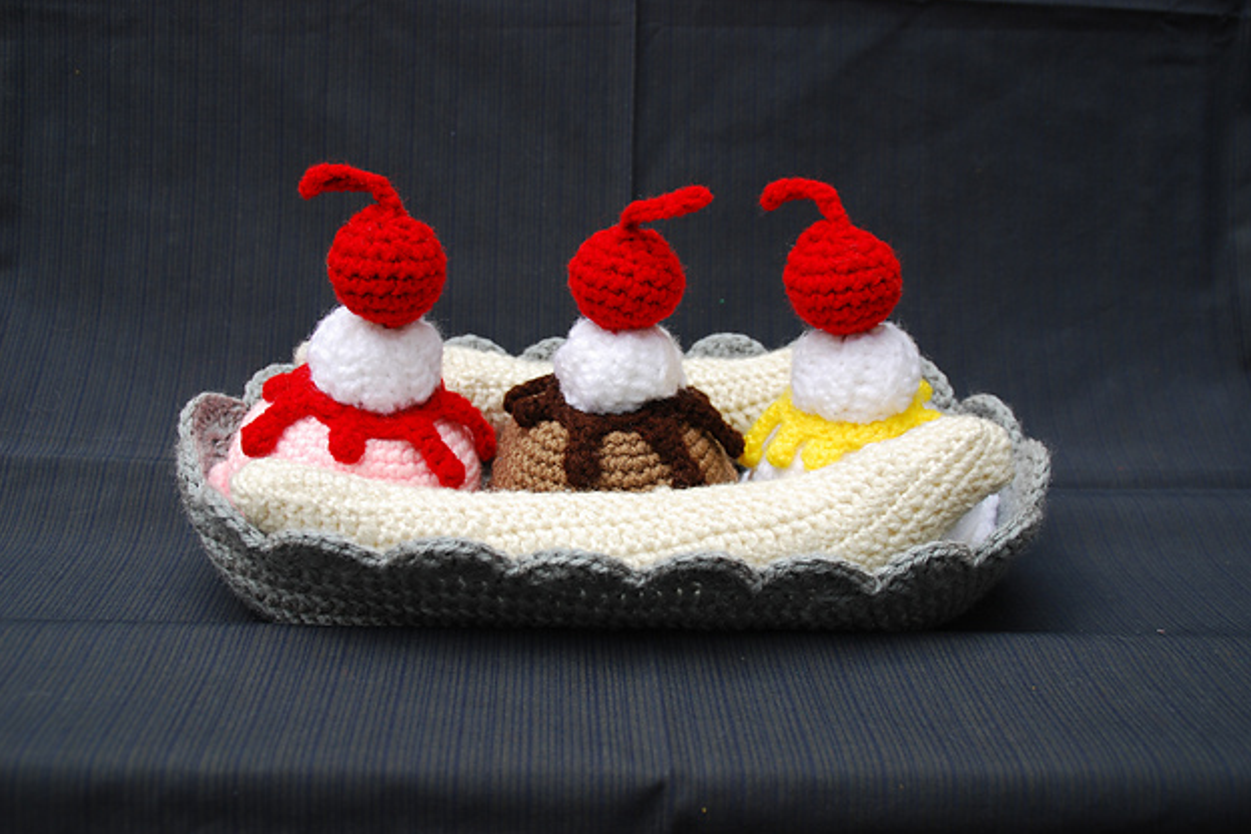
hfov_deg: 50.1
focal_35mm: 39
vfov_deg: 34.6
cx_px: 615
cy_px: 421
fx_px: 1338
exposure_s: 1/125
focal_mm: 25
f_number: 5.6
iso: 140
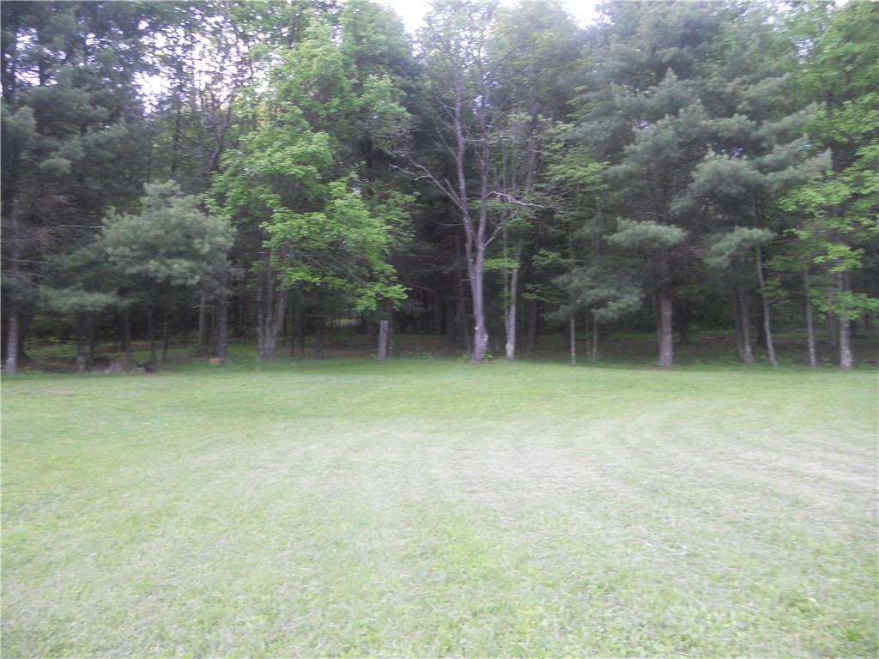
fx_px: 686
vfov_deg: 51.4
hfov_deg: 65.3
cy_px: 330
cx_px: 440
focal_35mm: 27
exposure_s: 1/40
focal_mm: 4.9
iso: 80
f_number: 3.2
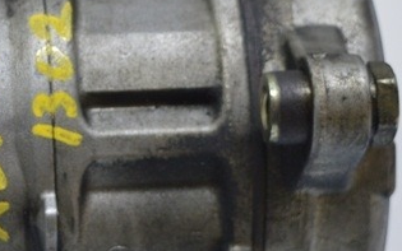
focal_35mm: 179
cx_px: 24
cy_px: 157
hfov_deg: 11.6
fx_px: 1961
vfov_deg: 7.3
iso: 400
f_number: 4.8
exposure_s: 1/50
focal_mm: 36
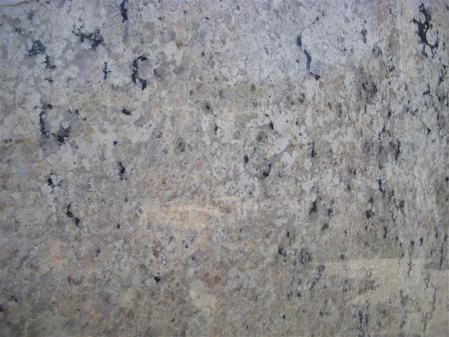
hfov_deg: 49.0
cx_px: 224
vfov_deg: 37.7
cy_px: 168
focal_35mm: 38
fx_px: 493
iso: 100
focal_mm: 6.3
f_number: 3.3
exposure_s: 1/320
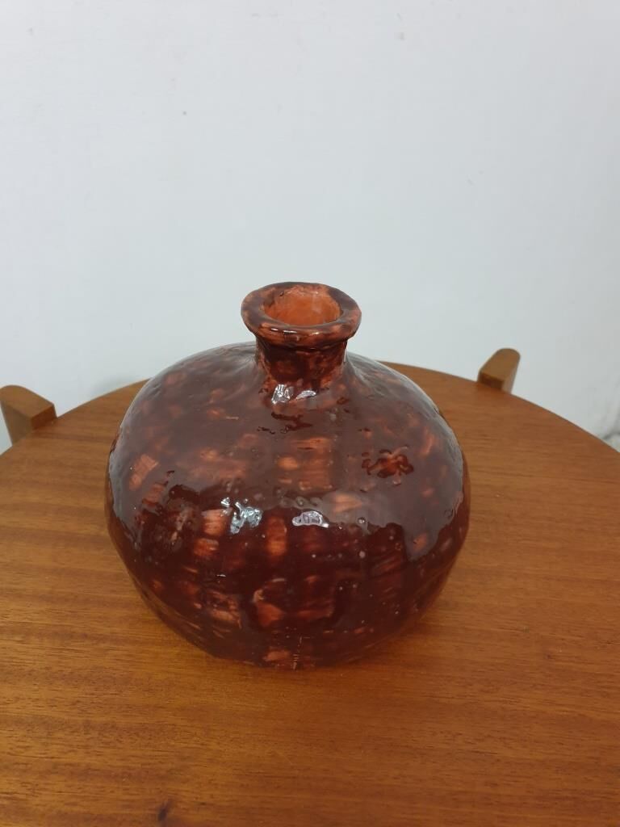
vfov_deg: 67.3
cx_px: 310
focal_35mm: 26
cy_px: 414
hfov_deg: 53.1
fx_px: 621
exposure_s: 1/33
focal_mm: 4.3
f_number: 1.5
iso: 320
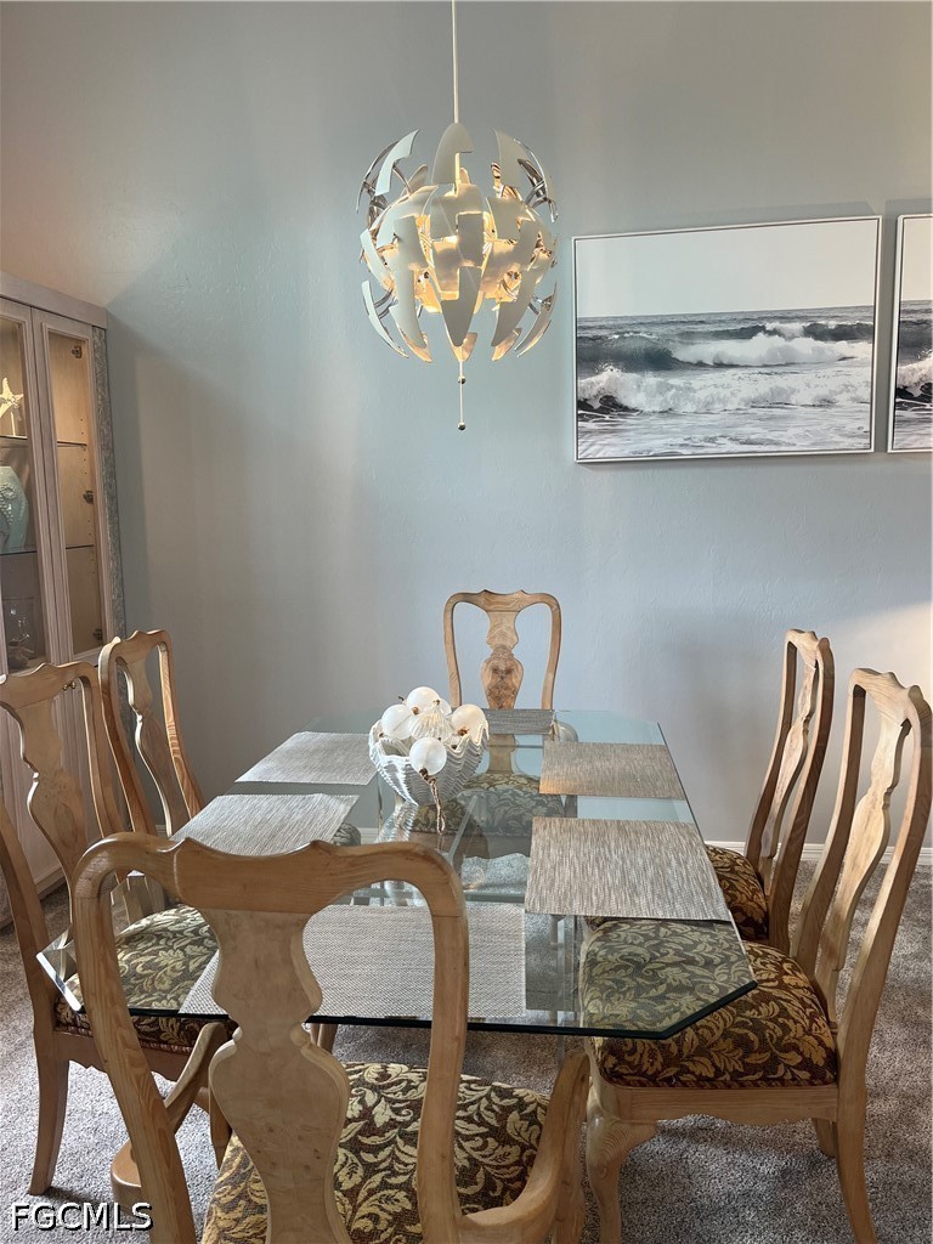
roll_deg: +1.3
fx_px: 934
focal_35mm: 26
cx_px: 466
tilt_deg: -8.5
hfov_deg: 53.1
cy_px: 622
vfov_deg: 67.3
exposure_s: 1/60
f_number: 1.6
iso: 64
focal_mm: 5.1
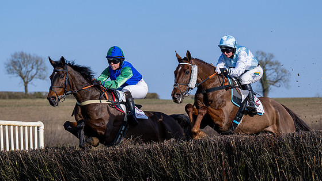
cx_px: 160
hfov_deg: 12.7
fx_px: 1452
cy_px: 158
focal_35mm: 170
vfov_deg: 7.1
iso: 160
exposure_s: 1/2500
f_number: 4
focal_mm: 97
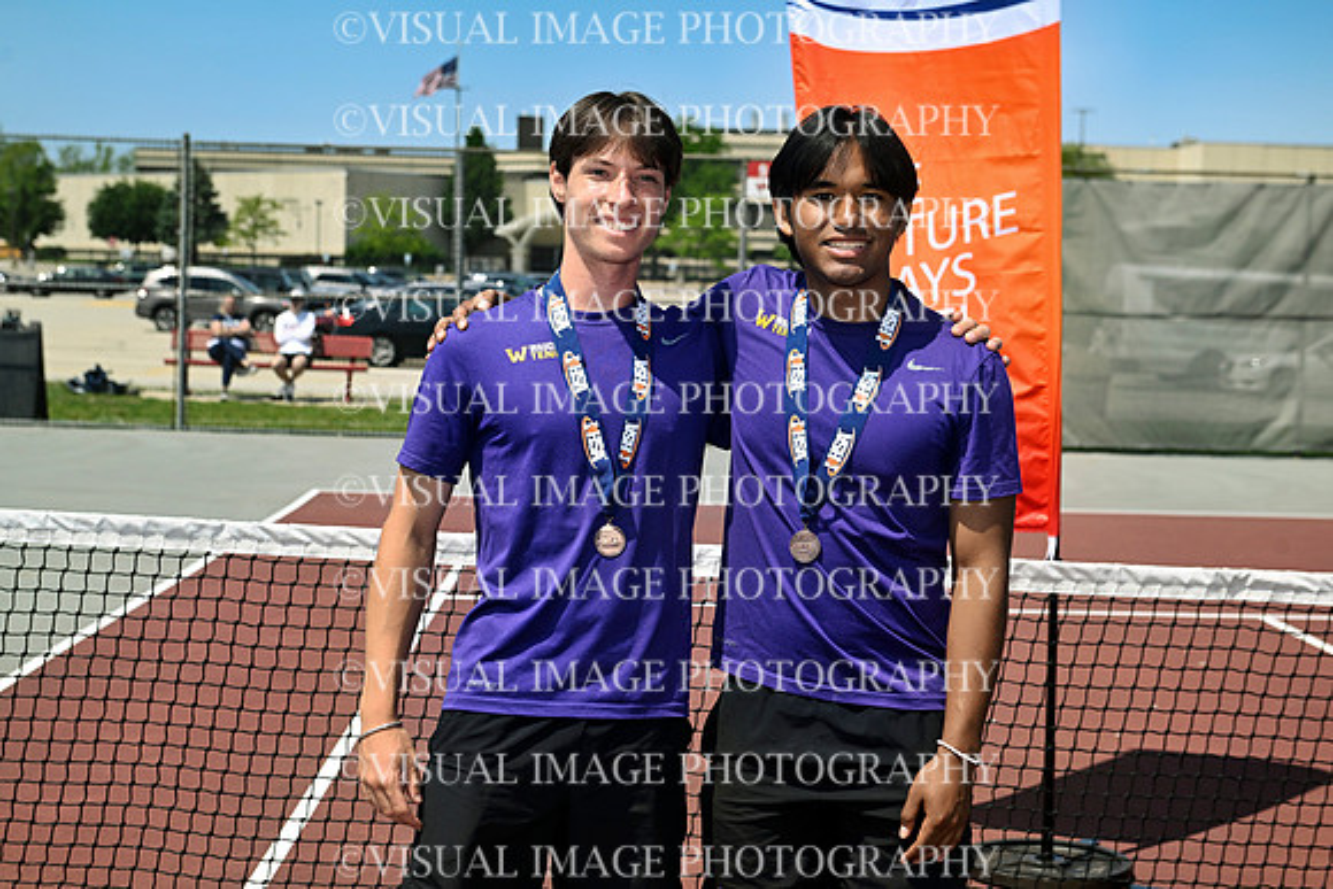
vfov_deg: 23.4
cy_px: 444
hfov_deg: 34.5
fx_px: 2148
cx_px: 666
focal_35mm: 58
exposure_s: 1/1000
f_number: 5.6
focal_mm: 58
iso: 200
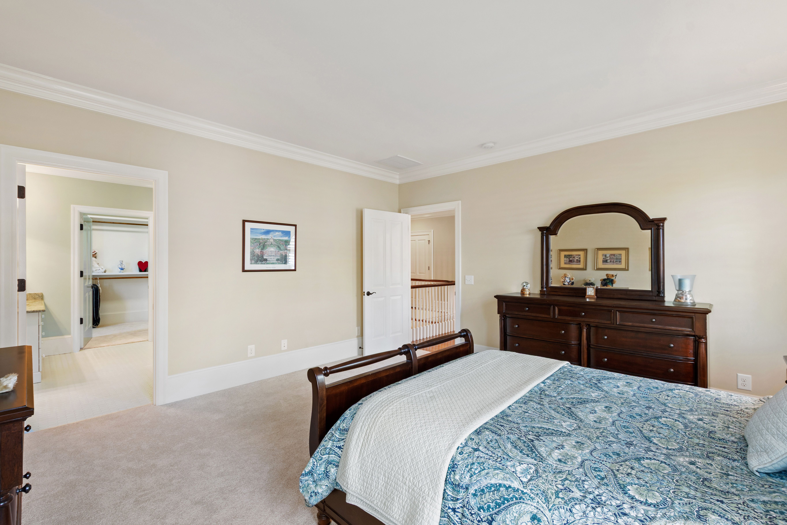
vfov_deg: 77.3
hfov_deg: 100.4
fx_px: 328
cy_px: 262
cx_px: 394
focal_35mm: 15
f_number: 8
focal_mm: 10
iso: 100
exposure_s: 1/1.67
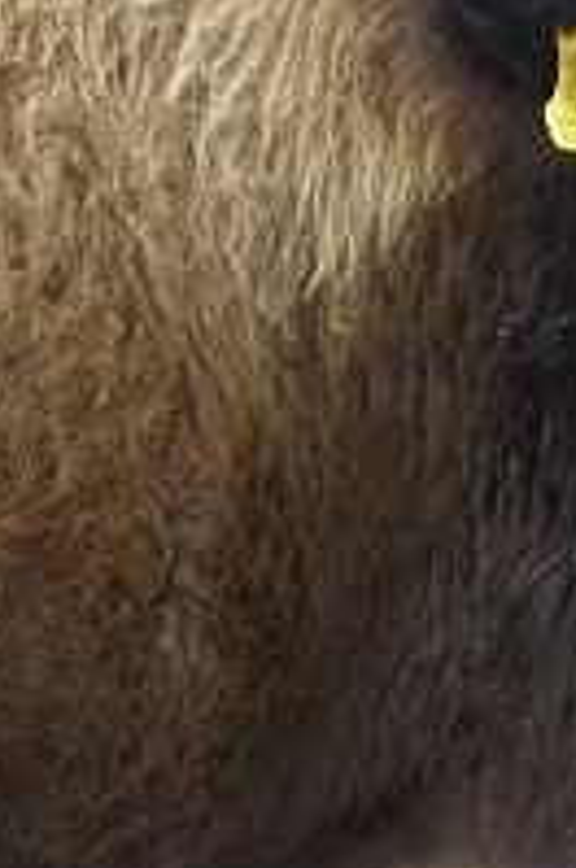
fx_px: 3660
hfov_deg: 8.9
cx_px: 596
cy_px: 316
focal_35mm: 152
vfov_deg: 13.5
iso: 320
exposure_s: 1/160
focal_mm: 8.6
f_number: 4.3
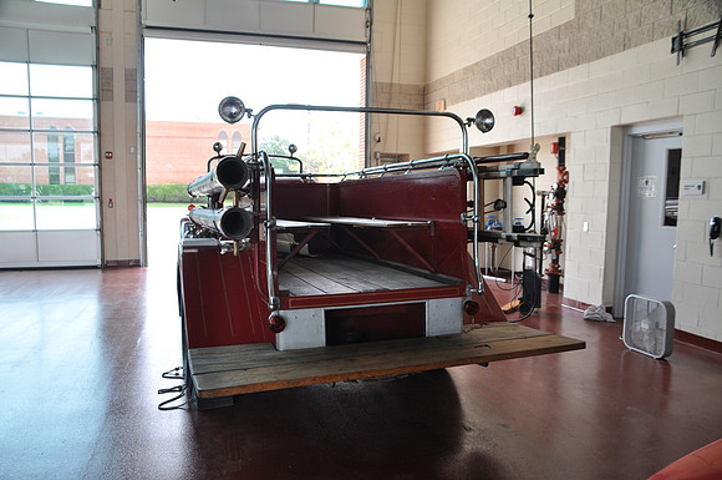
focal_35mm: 27
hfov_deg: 67.5
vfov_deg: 47.8
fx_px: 541
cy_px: 240
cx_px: 361
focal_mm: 18
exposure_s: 1/125
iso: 400
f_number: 5.6
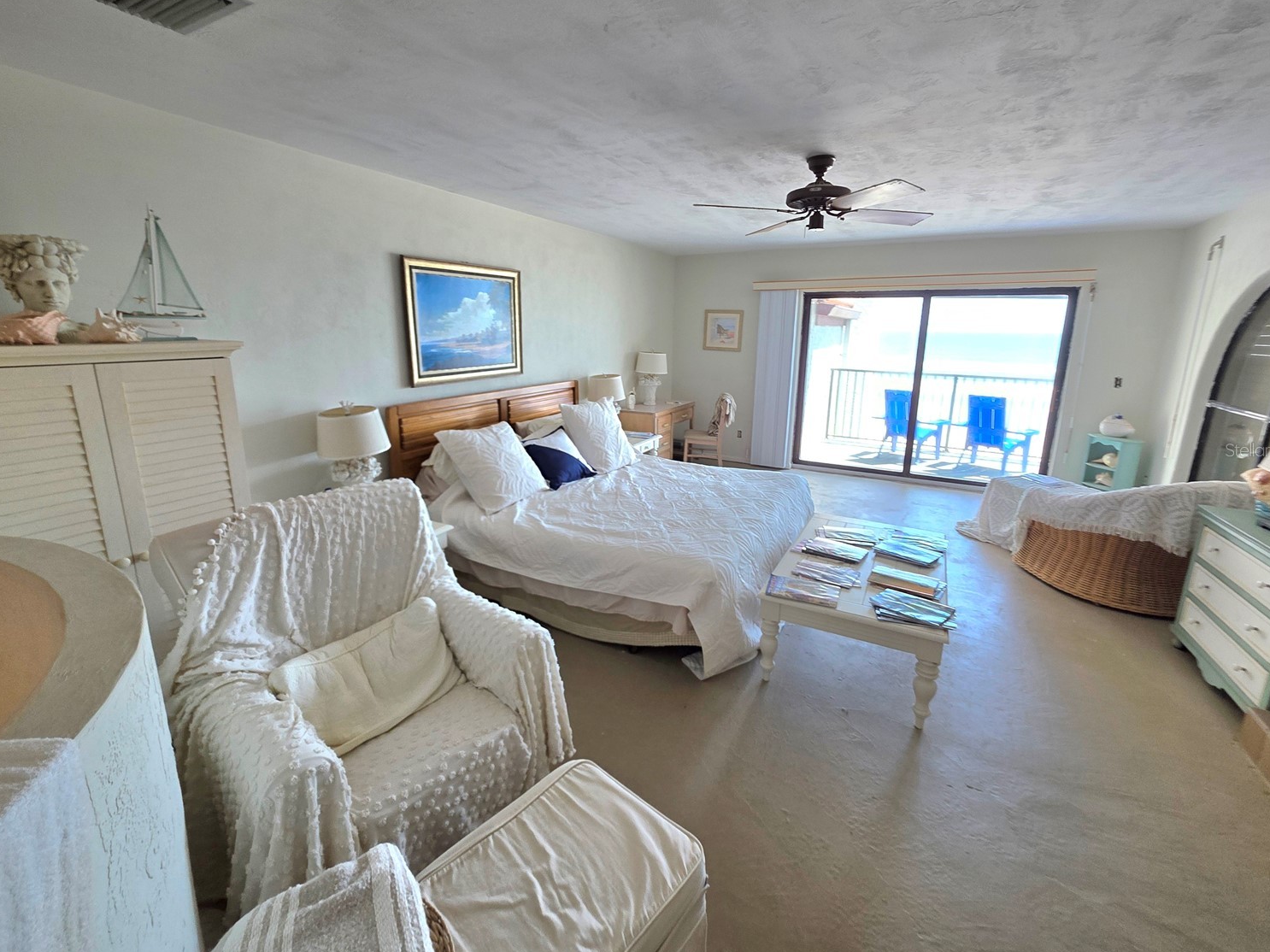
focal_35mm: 14
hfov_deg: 102.1
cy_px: 450
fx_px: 514
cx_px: 622
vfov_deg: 85.6
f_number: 1.9
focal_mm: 2.2
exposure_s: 1/120
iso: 80
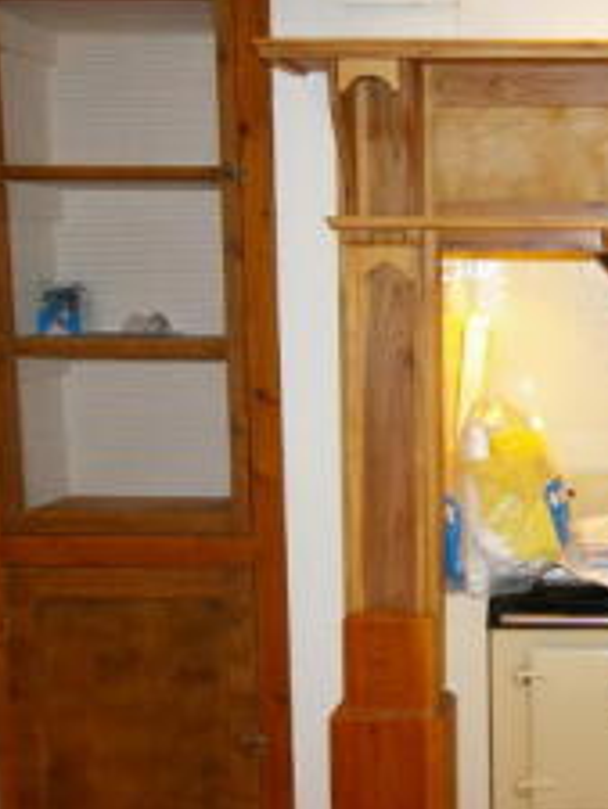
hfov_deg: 31.3
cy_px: 367
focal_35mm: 42
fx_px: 983
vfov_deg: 44.7
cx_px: 633
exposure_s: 1/20
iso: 200
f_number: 4
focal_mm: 10
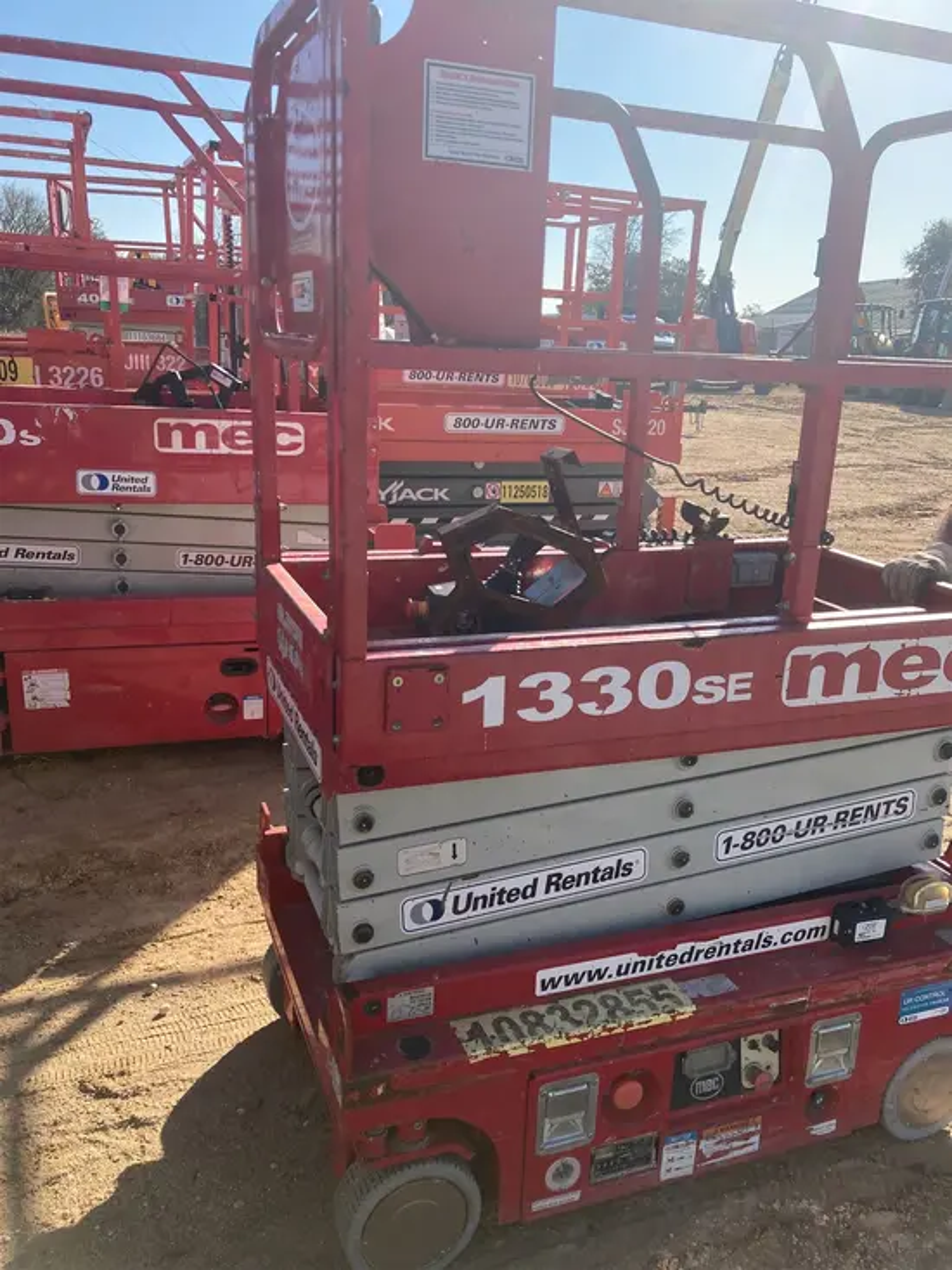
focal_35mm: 28
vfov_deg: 63.4
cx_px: 476
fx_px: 1026
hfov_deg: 49.8
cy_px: 635
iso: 20
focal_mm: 3.99
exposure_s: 1/1621
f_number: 1.8
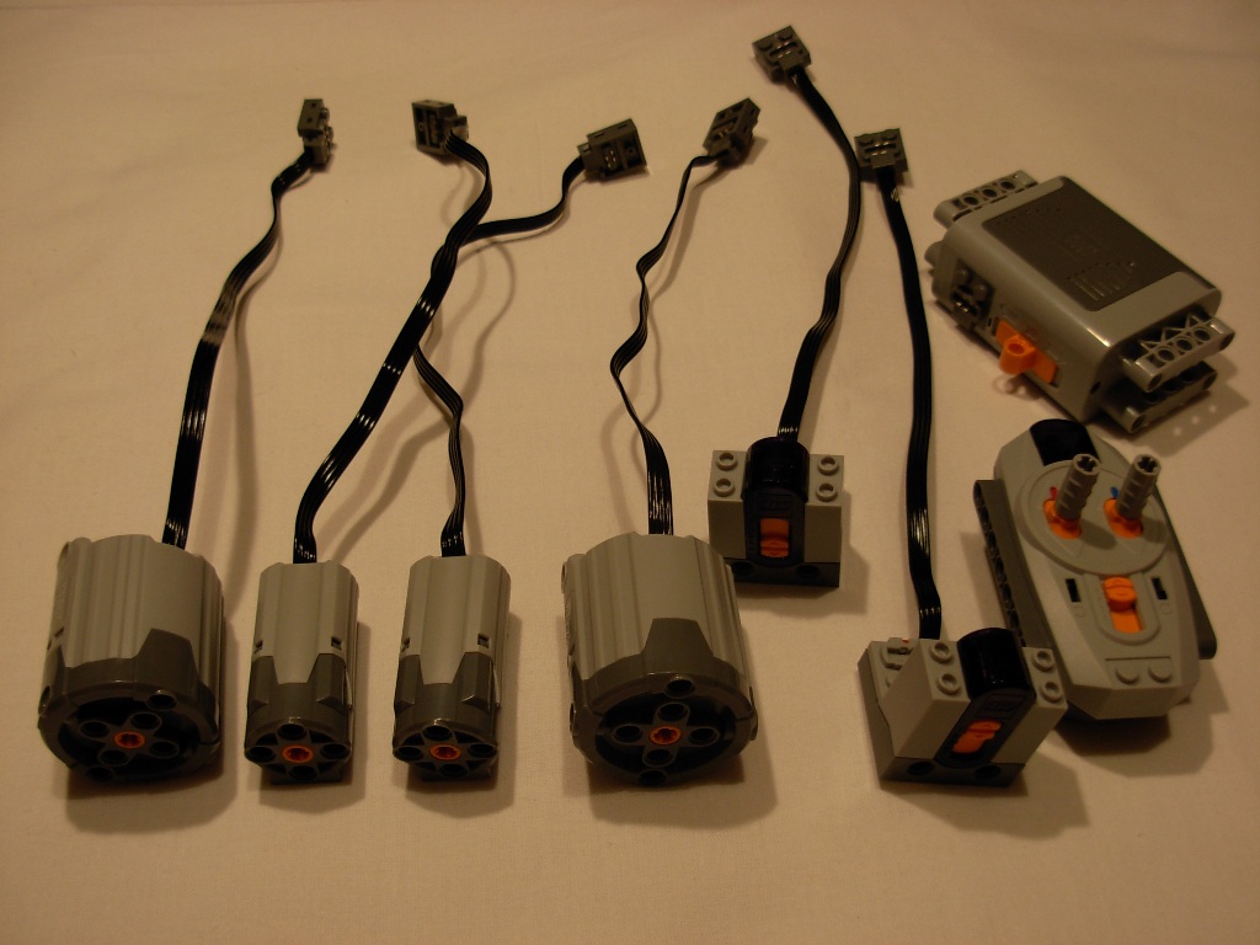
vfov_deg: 37.7
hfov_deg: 49.0
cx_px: 630
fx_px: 1383
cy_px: 472
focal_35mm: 38
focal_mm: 6.3
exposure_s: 1/11.3
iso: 79
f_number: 2.9
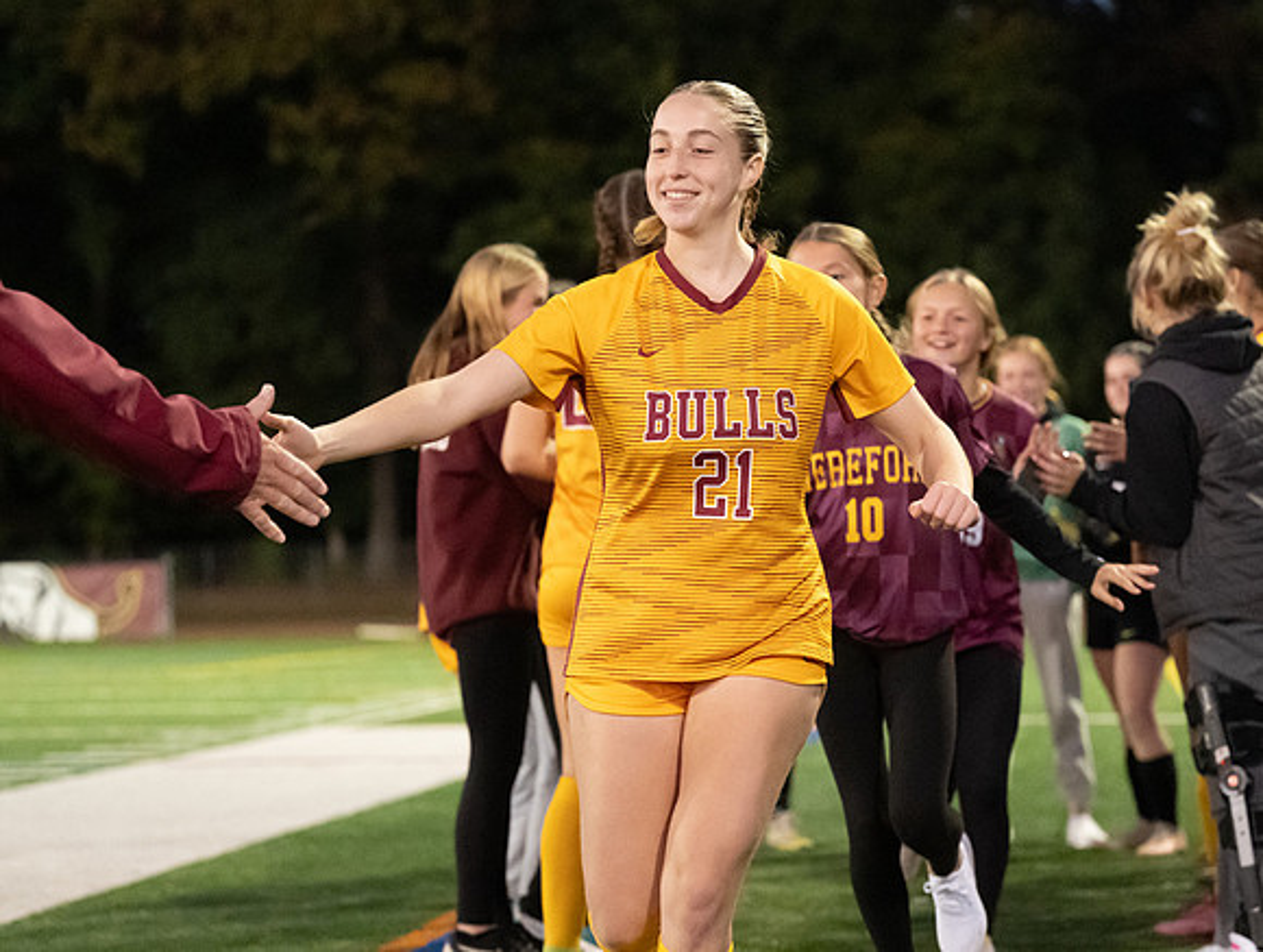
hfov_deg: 17.4
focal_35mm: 113
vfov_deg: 13.2
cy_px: 579
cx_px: 735
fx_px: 4121
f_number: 2.8
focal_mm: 74
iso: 16000
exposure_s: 1/640
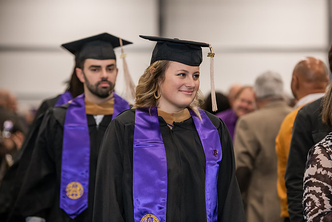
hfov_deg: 15.1
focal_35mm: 136
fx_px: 1256
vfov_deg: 10.1
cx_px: 181
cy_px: 101
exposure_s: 1/200
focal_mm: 125
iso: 2000
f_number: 3.2
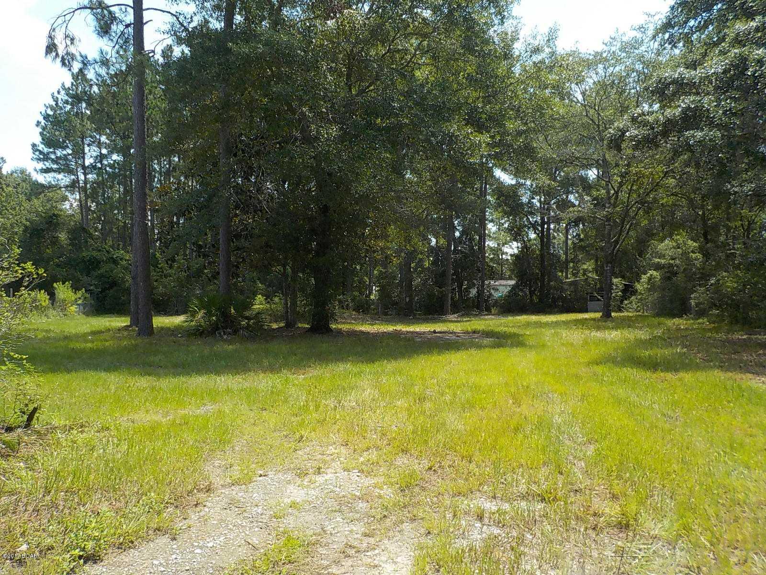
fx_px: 664
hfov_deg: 60.0
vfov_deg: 46.8
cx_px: 383
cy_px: 288
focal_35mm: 30
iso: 125
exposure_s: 1/500
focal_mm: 4.1
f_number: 3.3
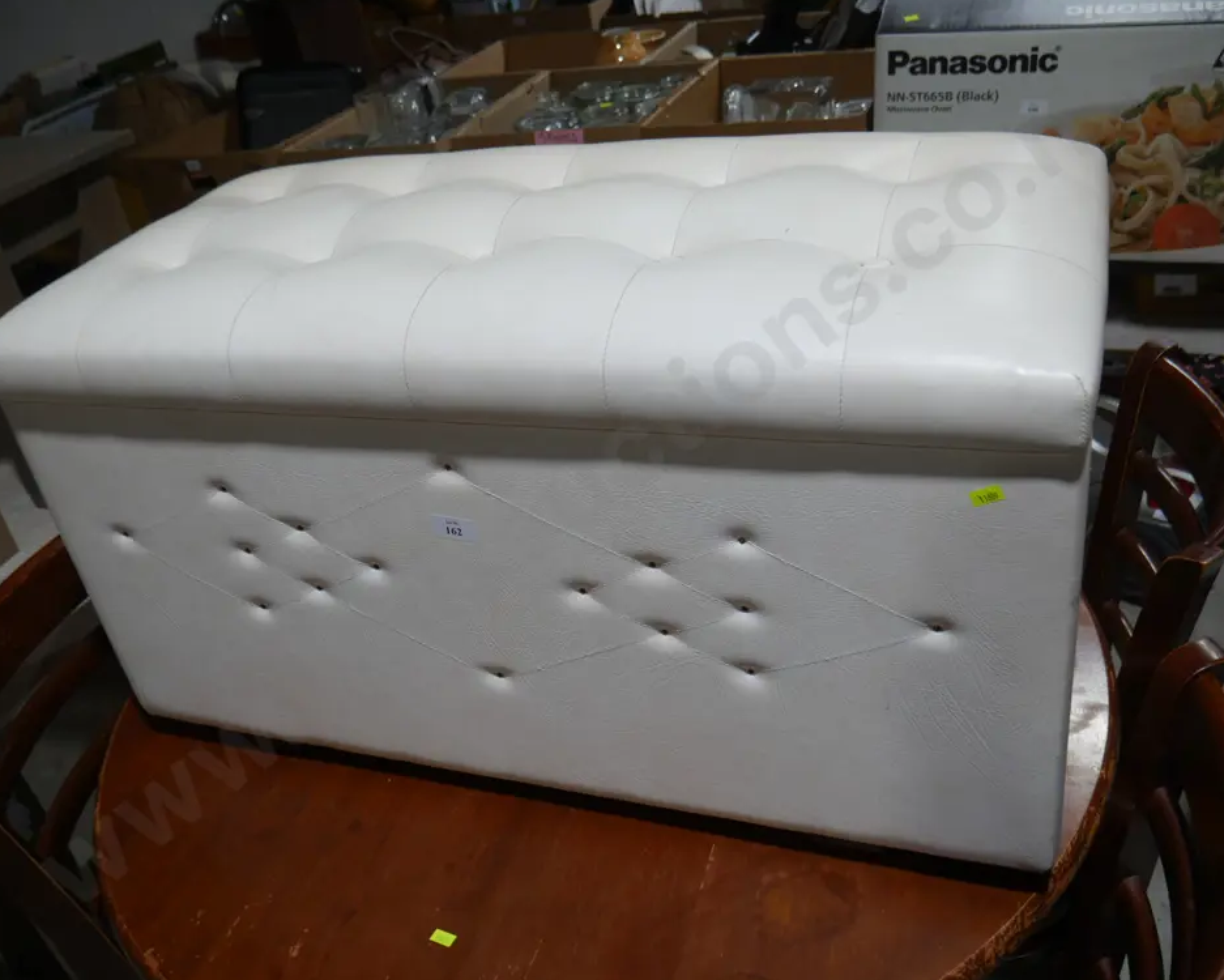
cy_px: 489
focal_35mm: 32
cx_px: 588
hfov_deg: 55.6
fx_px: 1159
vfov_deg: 45.8
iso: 200
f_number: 4
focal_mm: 15
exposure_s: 1/125
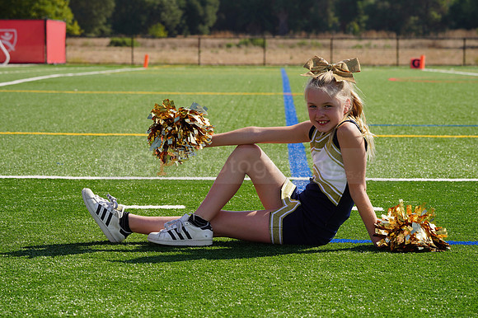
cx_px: 239
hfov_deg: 15.8
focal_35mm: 130
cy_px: 159
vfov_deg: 10.5
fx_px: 1725
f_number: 9
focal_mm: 130
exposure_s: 1/250
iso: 100
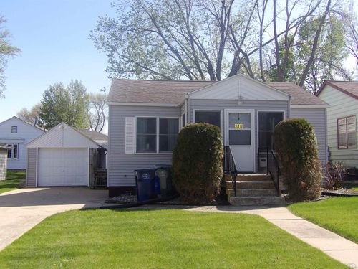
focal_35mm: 39
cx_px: 179
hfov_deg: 47.9
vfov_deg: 36.8
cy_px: 134
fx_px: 403
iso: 100
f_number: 3.7
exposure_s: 1/504
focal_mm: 7
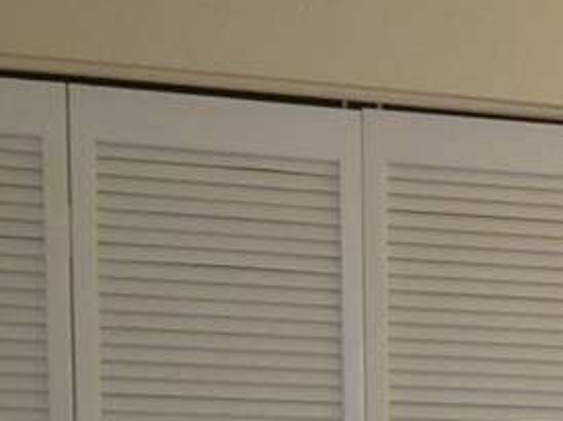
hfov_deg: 11.6
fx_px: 1917
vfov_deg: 12.0
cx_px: 1562
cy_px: 628
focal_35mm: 118
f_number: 4
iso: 400
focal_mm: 14
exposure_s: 1/60
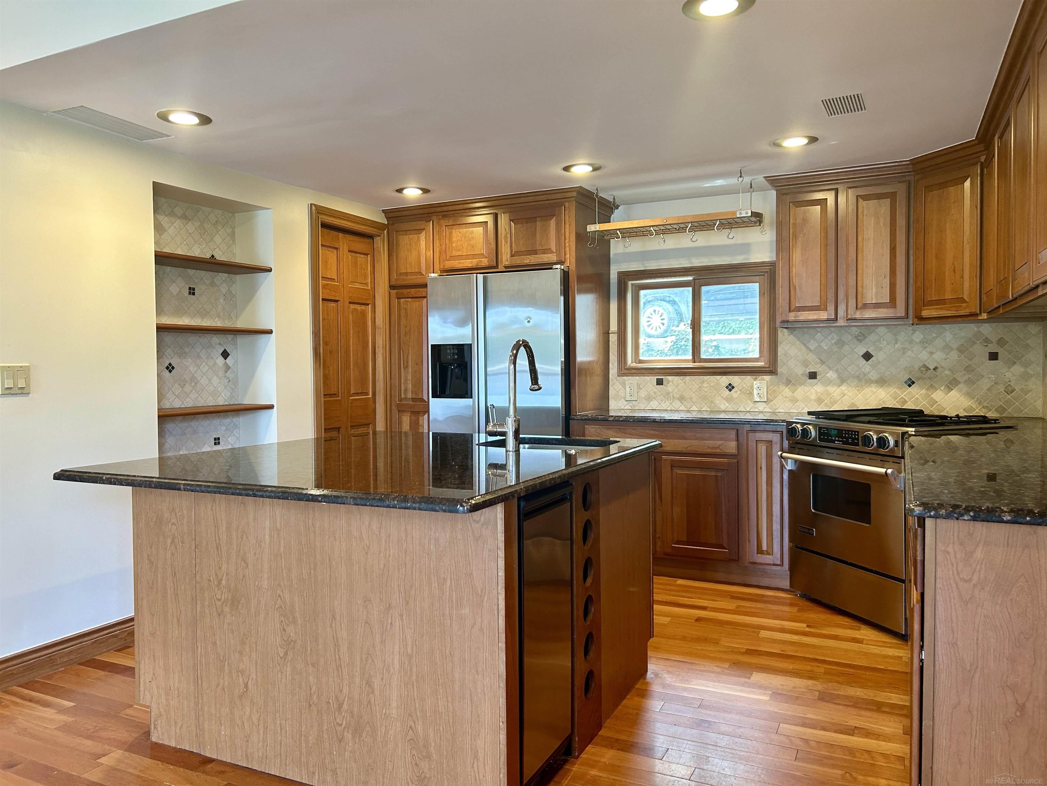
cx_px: 524
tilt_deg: -2.3
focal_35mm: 26
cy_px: 393
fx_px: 786
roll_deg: +0.3
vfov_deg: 53.1
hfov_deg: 67.3
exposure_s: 1/60
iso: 125
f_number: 1.5
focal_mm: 5.7
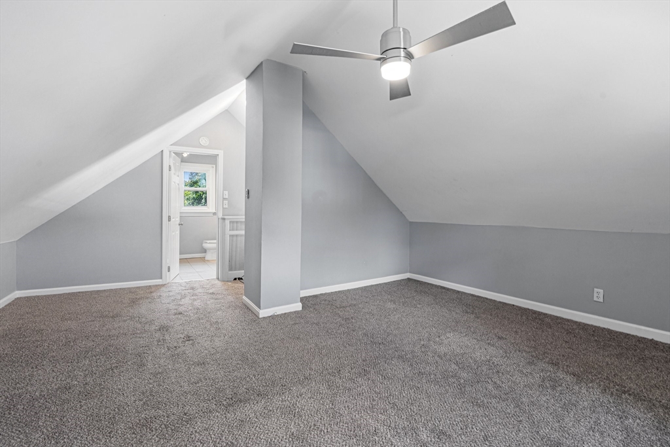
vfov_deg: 73.8
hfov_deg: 96.7
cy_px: 224
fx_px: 298
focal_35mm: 16
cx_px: 335
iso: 100
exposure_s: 3.2
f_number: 8
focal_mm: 16
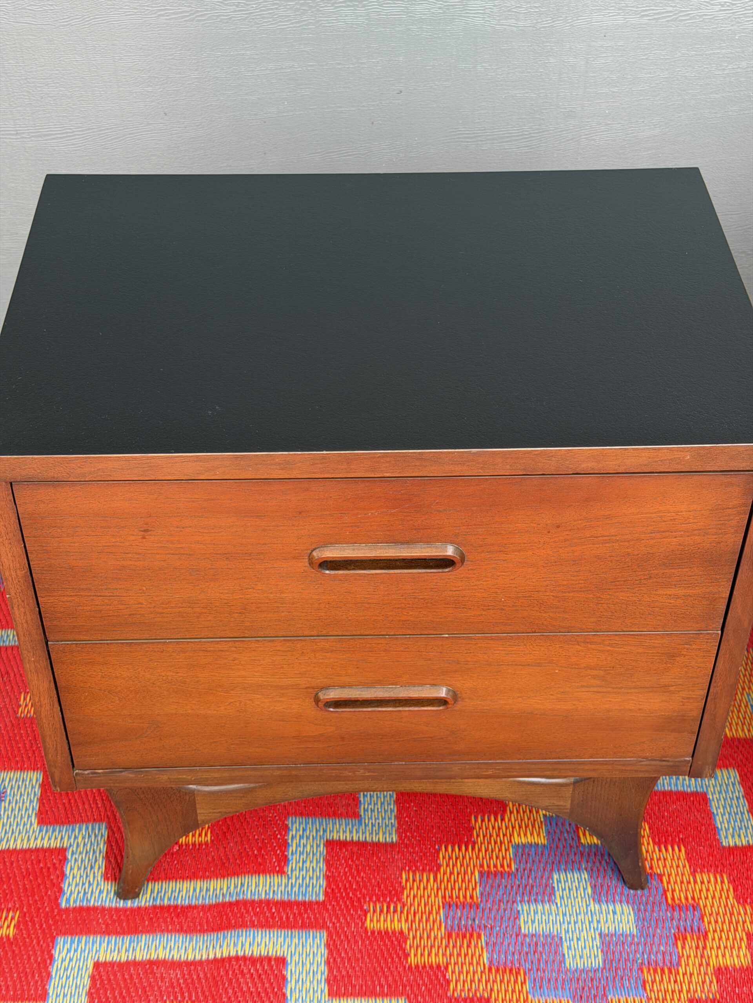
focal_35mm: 48
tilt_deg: -38.1
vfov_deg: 39.7
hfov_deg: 30.3
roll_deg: -0.9
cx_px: 376
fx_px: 1392
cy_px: 502
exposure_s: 1/142
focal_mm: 6.76
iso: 50
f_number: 1.78
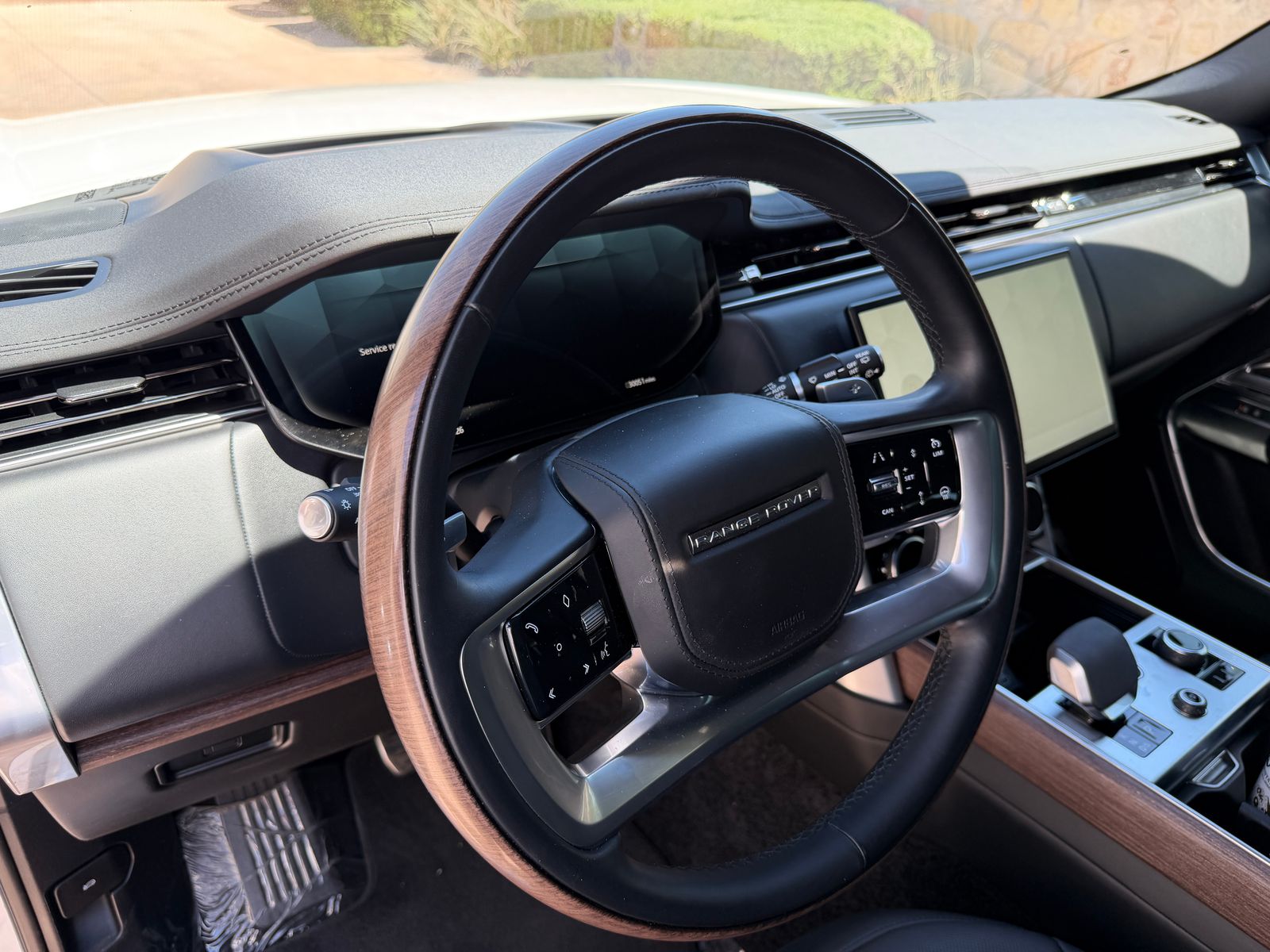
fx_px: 881
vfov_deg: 56.8
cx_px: 635
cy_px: 476
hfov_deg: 71.6
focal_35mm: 24
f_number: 1.78
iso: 80
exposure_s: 1/265
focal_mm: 6.76
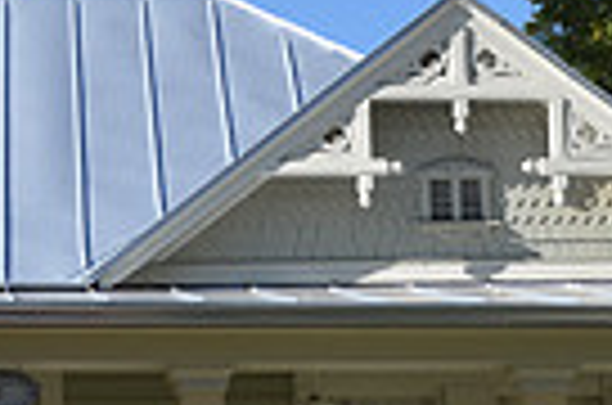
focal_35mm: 179
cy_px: 328
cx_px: 126
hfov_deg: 11.5
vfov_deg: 7.6
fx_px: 3036
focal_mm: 28
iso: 200
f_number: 6.3
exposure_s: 1/160
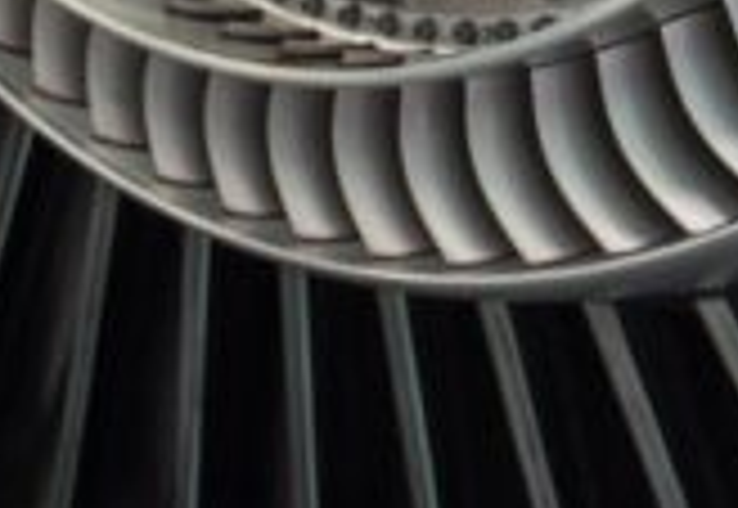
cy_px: -726
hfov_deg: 12.3
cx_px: 147
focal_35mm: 165
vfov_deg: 7.9
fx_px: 3418
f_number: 3.2
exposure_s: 1/60
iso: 1600
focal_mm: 24
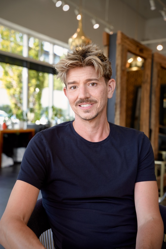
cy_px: 124
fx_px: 322
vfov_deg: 42.3
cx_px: 83
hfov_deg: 28.9
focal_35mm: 46
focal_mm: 46.5
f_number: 4
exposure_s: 1/160
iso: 320
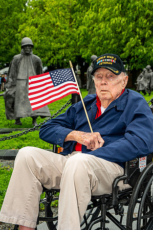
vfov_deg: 39.6
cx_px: 76
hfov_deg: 26.9
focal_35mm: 50
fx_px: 319
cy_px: 115
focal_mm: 50
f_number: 8
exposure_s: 1/640
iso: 1000
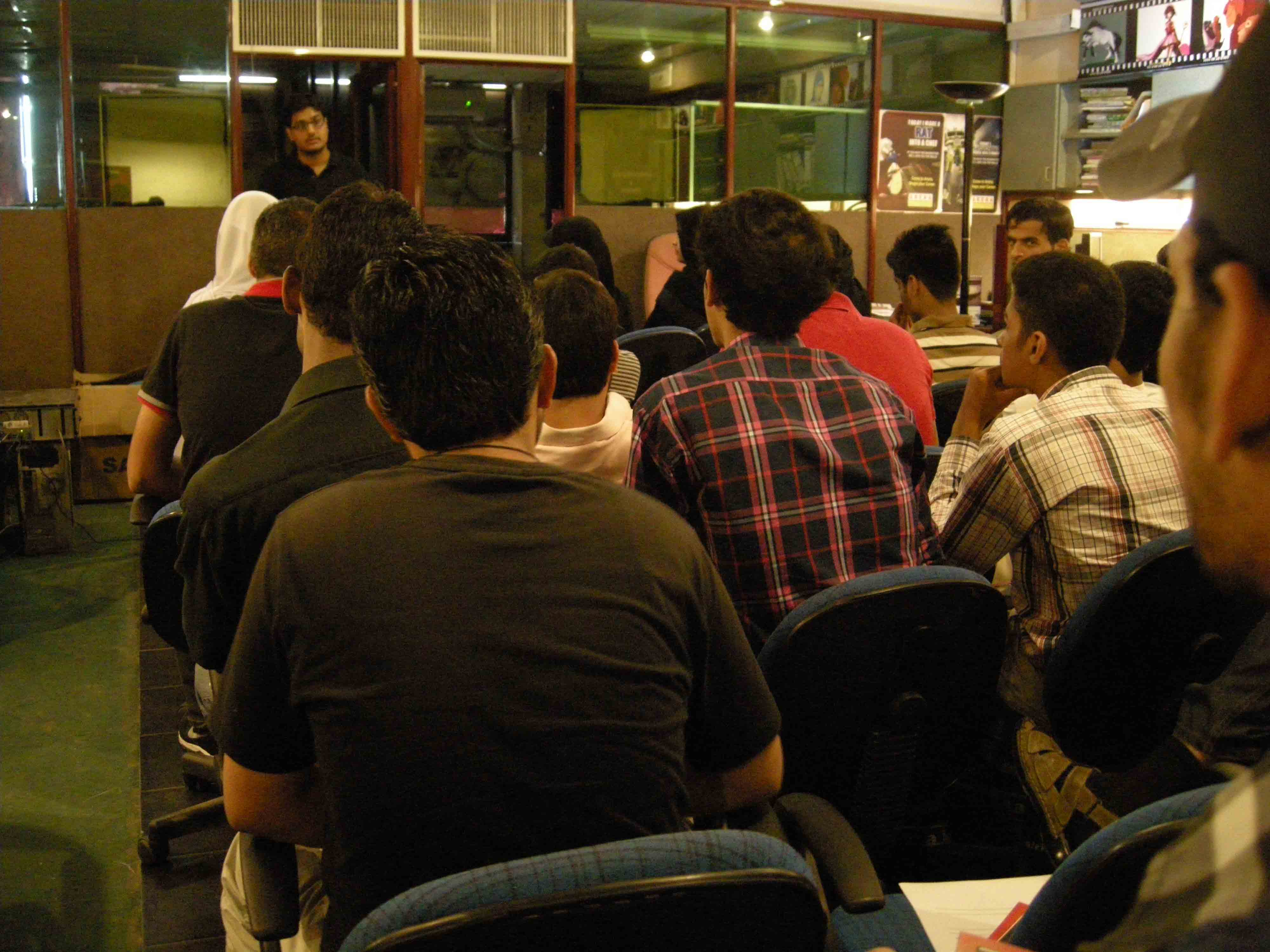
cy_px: 476
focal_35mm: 35
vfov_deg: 40.7
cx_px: 635
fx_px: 1284
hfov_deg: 52.6
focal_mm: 7.5
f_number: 2.7
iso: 800
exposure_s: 1/8
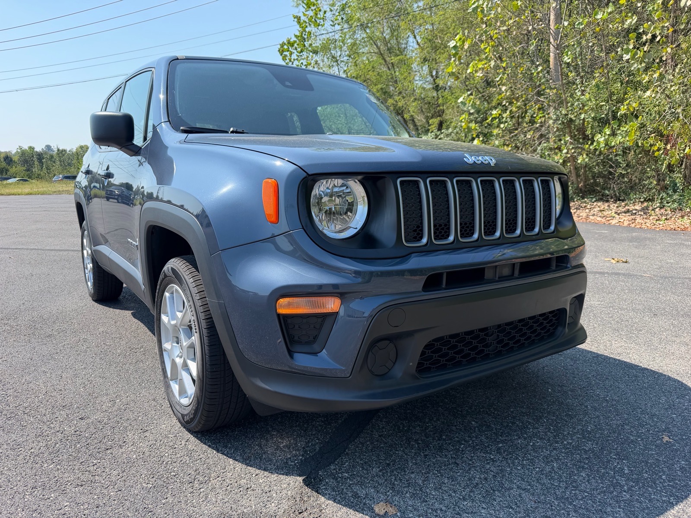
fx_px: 479
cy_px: 259
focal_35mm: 24
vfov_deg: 56.8
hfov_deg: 71.6
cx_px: 346
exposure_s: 1/1653
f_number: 1.78
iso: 80
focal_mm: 6.76
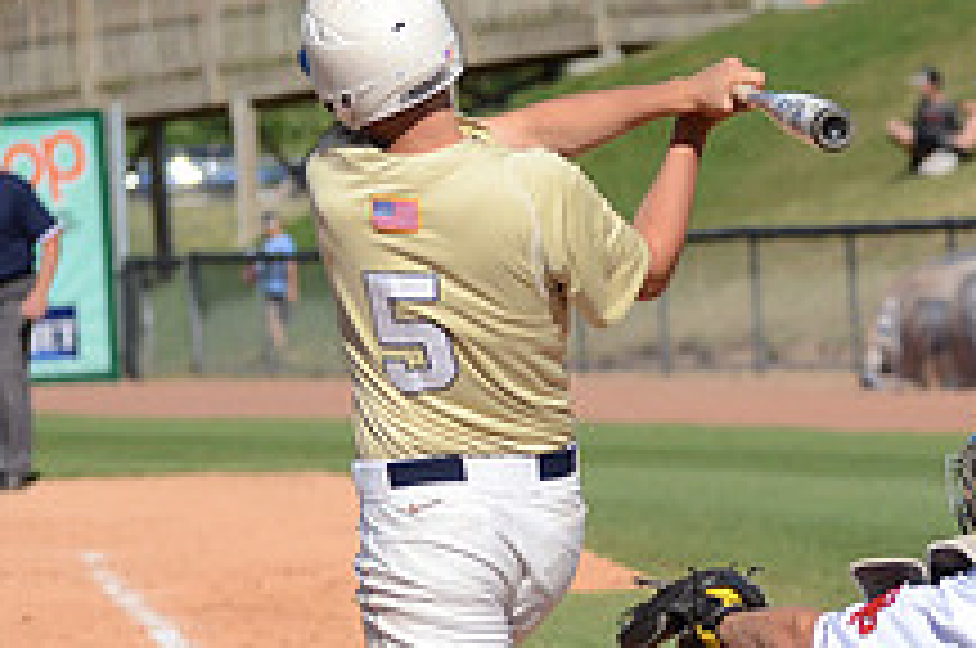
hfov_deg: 4.4
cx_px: 895
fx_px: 12588
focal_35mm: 465
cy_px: 626
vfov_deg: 2.9
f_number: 4.8
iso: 800
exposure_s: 1/8000
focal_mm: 116
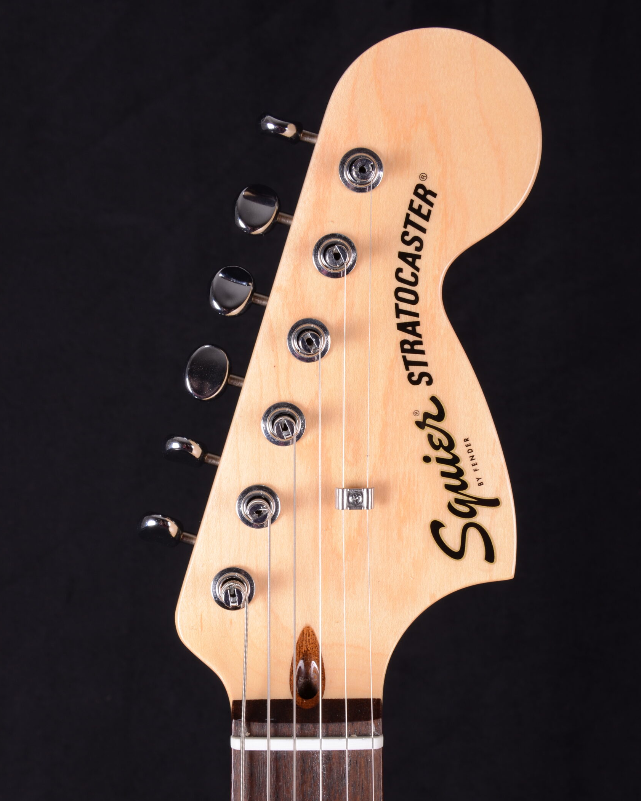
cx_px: 319
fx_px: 1542
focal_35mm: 65
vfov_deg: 29.1
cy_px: 454
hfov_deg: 23.5
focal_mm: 38
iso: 200
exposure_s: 1/200
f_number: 13
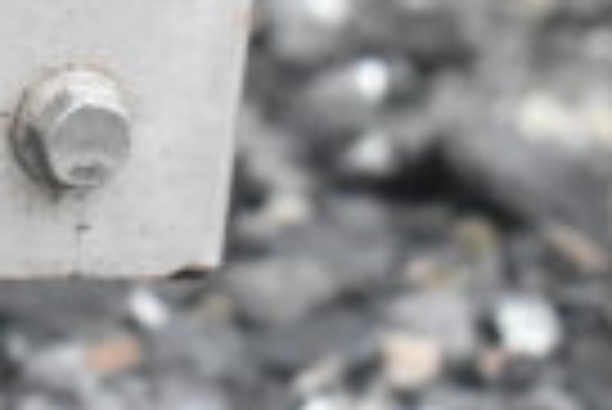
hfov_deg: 5.5
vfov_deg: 3.7
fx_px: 6301
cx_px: -576
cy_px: -47
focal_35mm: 370
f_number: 11
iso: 6400
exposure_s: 1/500
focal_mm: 55
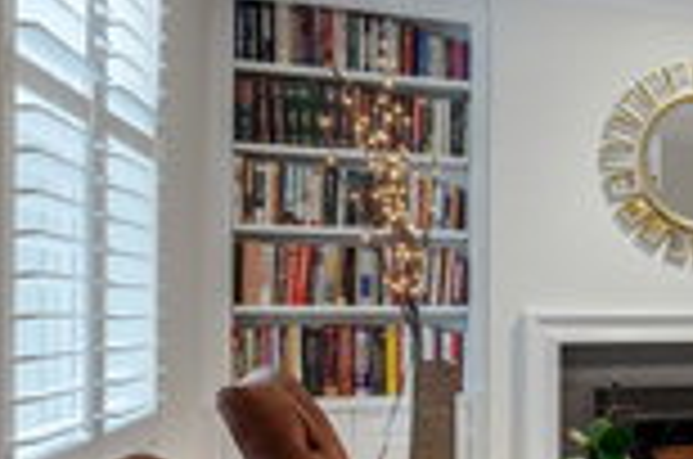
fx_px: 961
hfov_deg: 31.0
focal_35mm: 50
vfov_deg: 26.7
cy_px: 320
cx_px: 900
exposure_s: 1.3
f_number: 8
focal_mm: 16
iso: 400
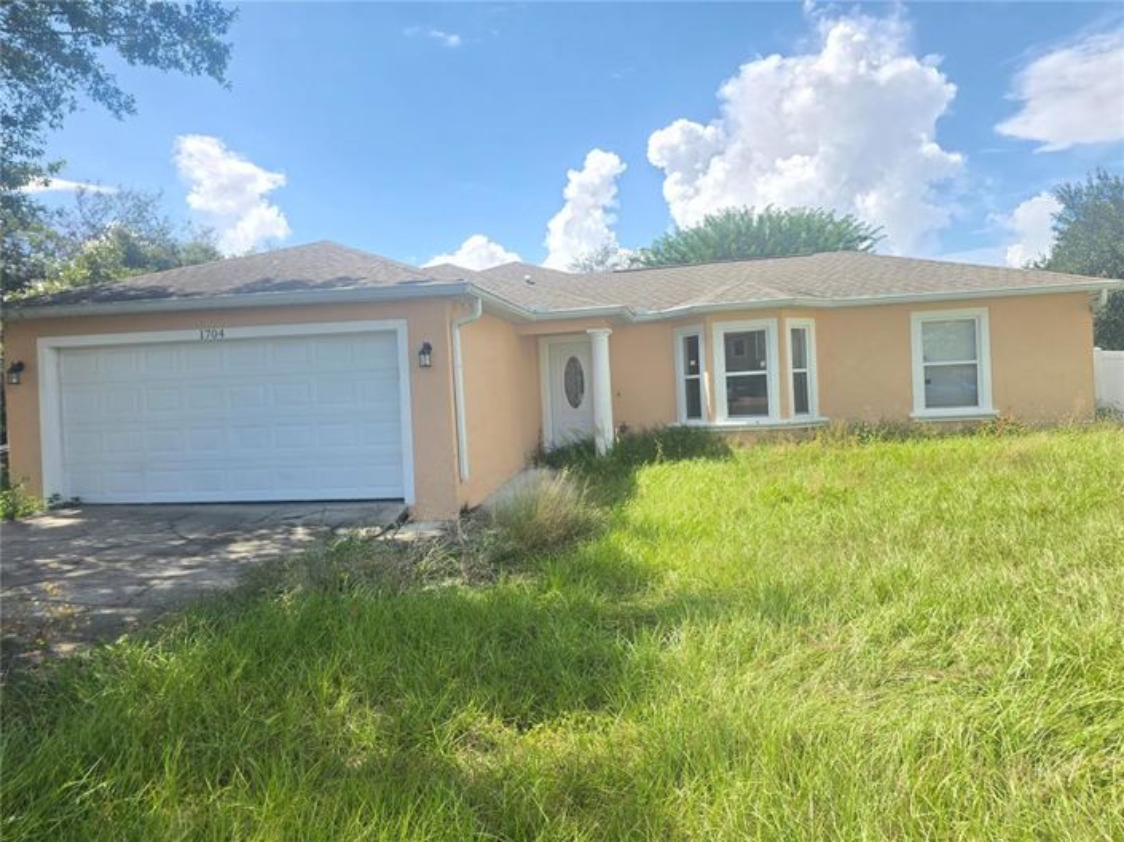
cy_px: 421
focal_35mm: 23
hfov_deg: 74.0
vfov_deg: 58.8
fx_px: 746
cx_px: 562
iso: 12
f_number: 1.7
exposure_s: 1/372
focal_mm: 6.3
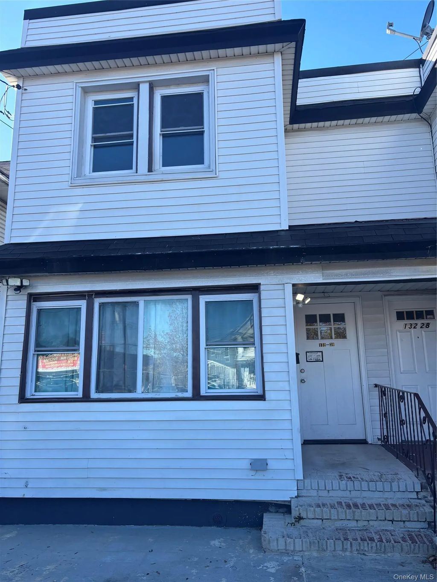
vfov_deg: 67.3
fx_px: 438
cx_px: 218
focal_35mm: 26
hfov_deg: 53.1
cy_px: 291
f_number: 1.6
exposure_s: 1/943
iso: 50
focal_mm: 5.96
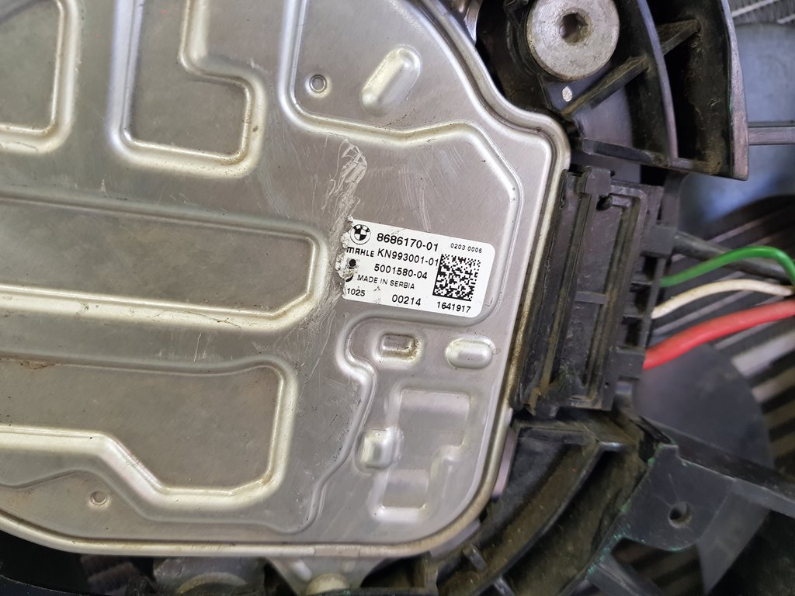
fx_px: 597
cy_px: 298
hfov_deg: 67.3
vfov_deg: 53.1
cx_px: 398
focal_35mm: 26
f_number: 1.7
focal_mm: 4.2
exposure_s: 1/100
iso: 100
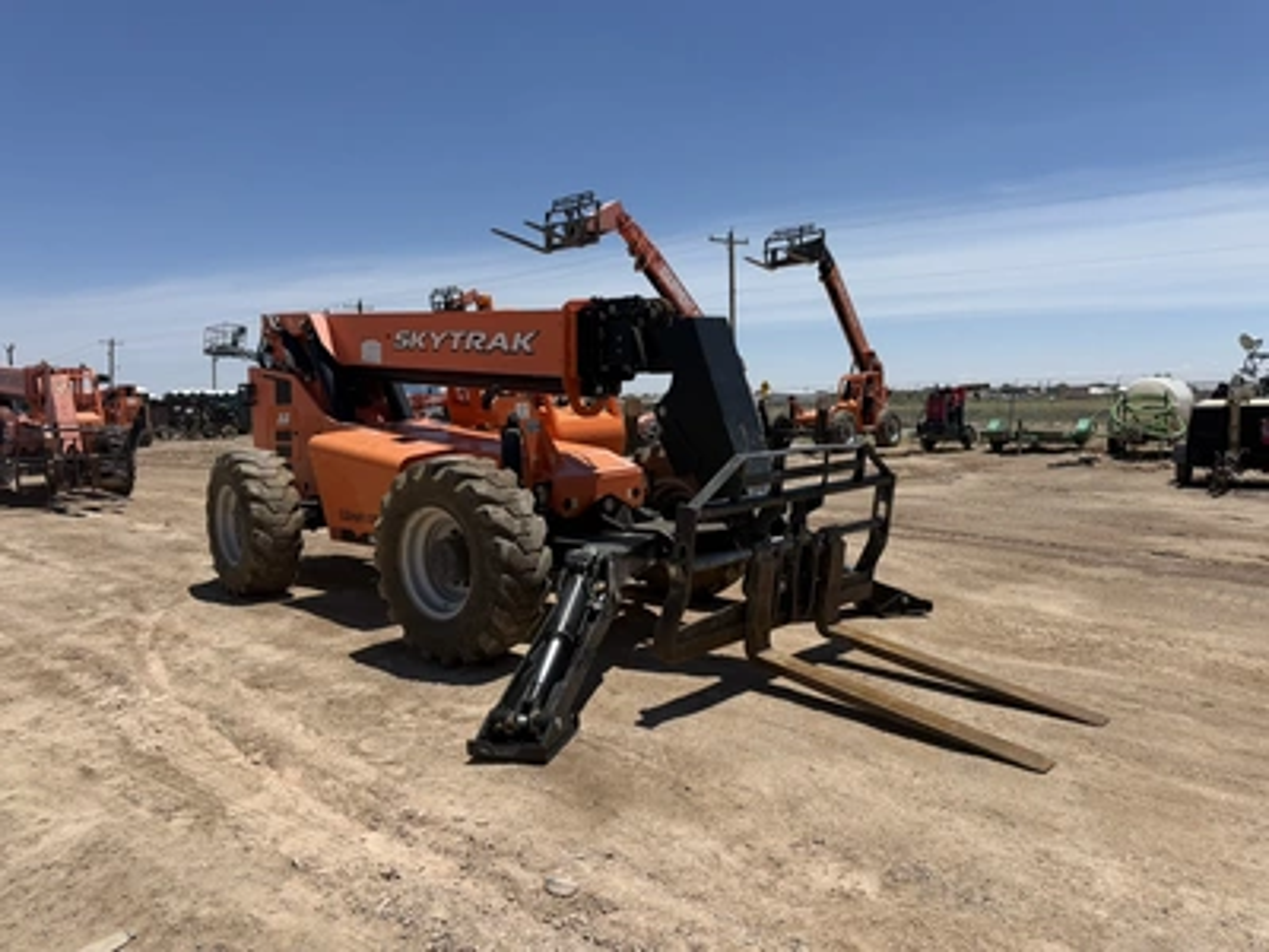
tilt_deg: -3.9
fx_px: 880
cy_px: 476
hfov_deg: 71.6
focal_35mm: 24
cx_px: 634
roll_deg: +0.8
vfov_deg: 56.8
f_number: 1.78
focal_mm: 6.76
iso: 80
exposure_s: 1/8130
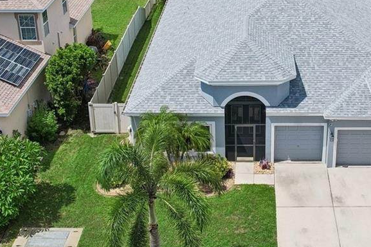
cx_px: 259
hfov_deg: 32.5
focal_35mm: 61
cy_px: 59
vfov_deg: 22.0
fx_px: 628
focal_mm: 8.4
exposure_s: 1/3200
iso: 130
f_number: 2.8
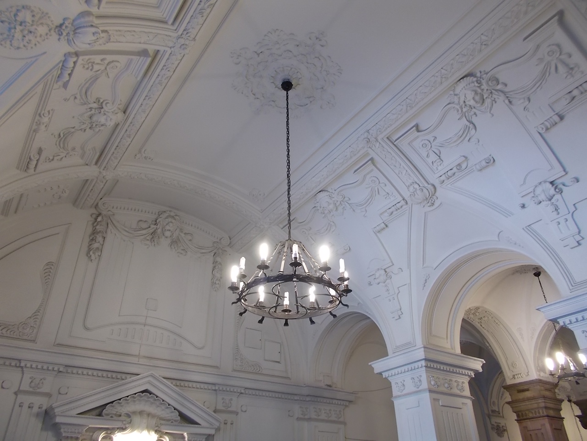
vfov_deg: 53.1
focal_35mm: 26
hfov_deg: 67.3
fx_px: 441
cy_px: 220
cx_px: 294
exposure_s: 1/20
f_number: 3.2
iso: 200
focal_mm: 4.6
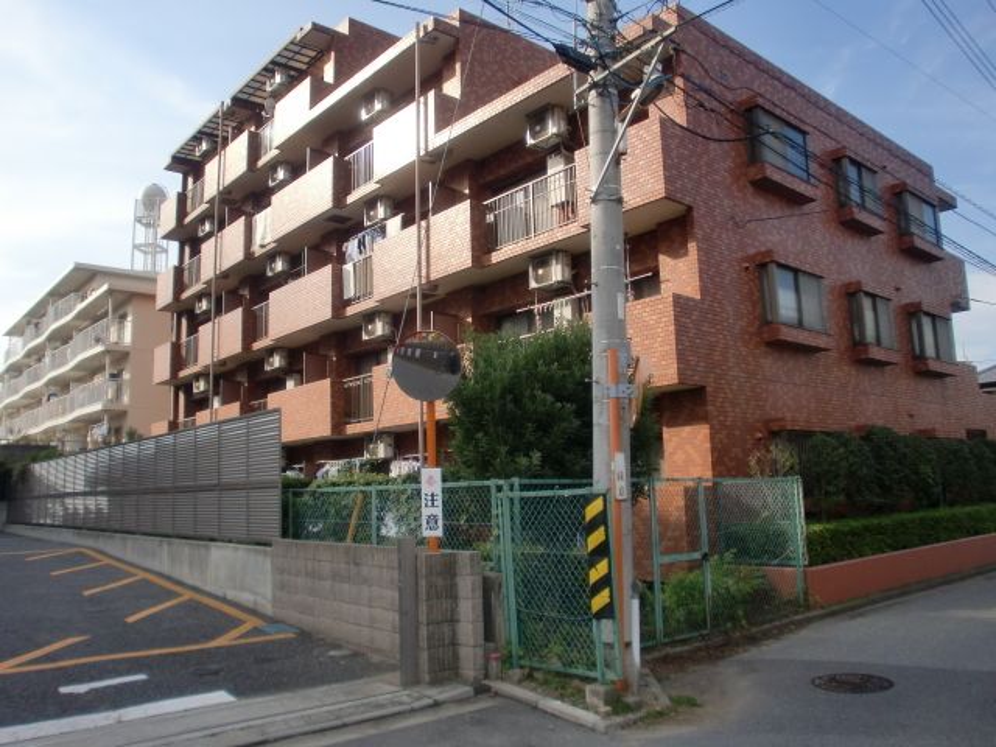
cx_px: 498
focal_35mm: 28
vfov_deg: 49.7
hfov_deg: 63.4
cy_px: 374
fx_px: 806
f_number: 2.6
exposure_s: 1/800
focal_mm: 4.65
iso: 64
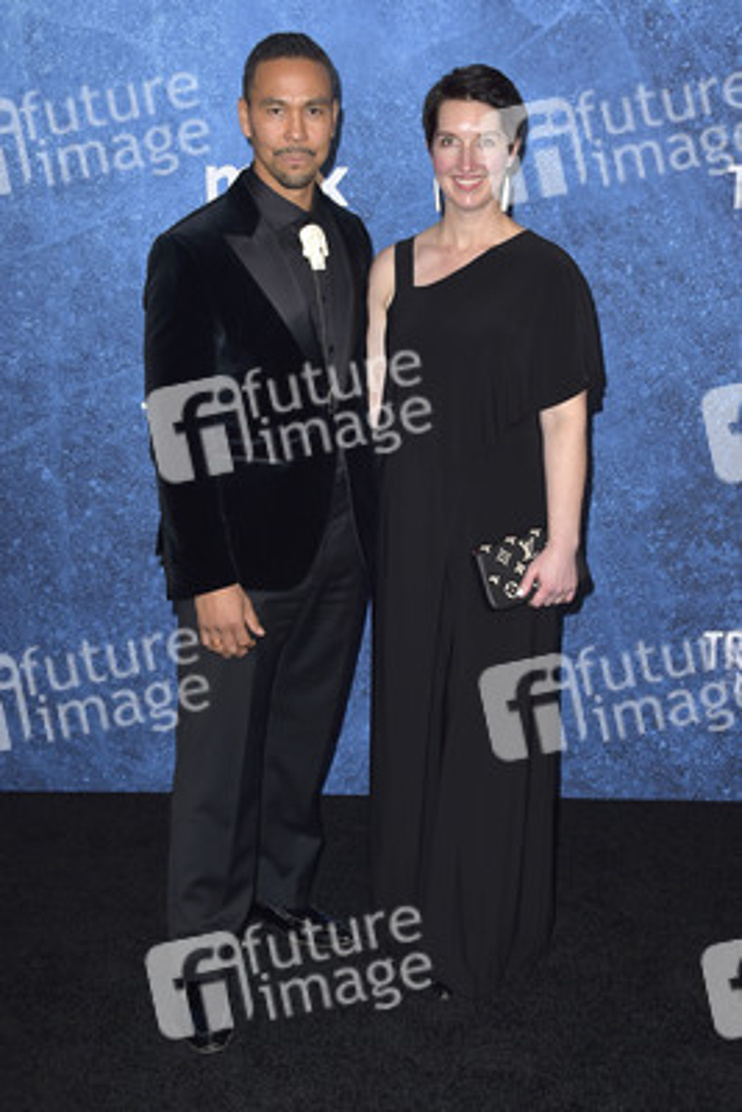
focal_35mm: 45
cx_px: 371
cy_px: 556
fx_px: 1390
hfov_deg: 29.9
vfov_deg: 43.6
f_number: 6.3
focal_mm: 45
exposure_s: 1/250
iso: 320
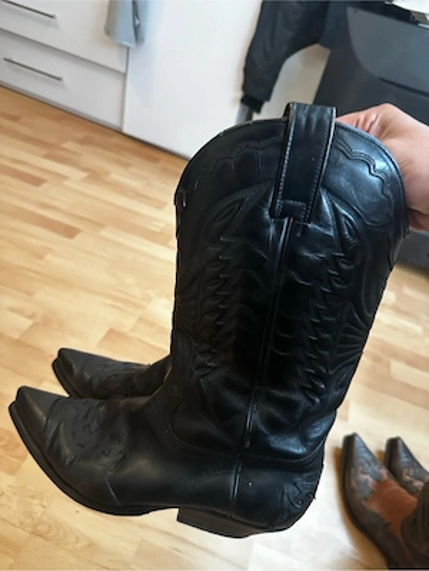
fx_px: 397
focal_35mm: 24
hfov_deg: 56.8
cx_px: 214
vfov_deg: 71.6
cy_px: 286
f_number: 1.78
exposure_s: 1/60
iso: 800
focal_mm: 6.86
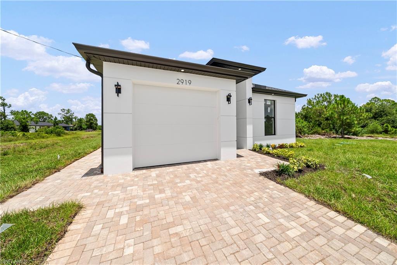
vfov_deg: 90.0
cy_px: 132
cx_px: 198
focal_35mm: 12
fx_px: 132
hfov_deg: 112.6
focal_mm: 12
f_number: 9
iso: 200
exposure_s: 1/250
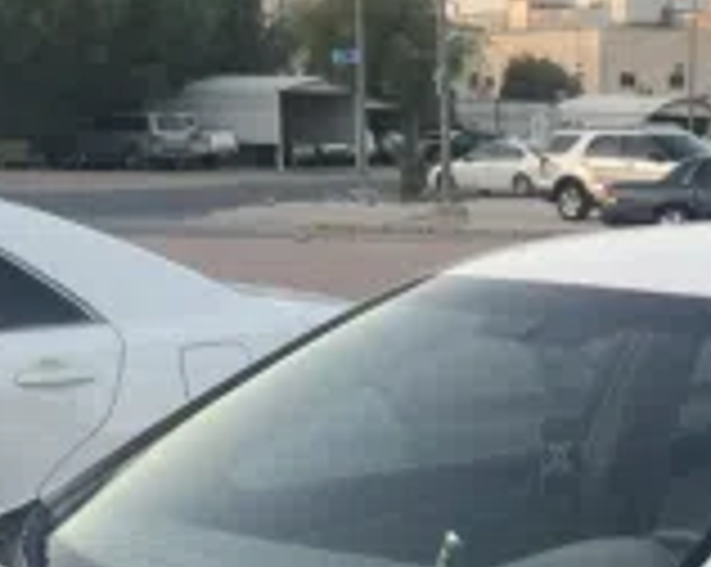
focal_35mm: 103
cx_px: 634
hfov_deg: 18.4
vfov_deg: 14.3
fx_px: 2165
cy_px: 747
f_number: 1.5
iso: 50
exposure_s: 1/303
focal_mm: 5.7
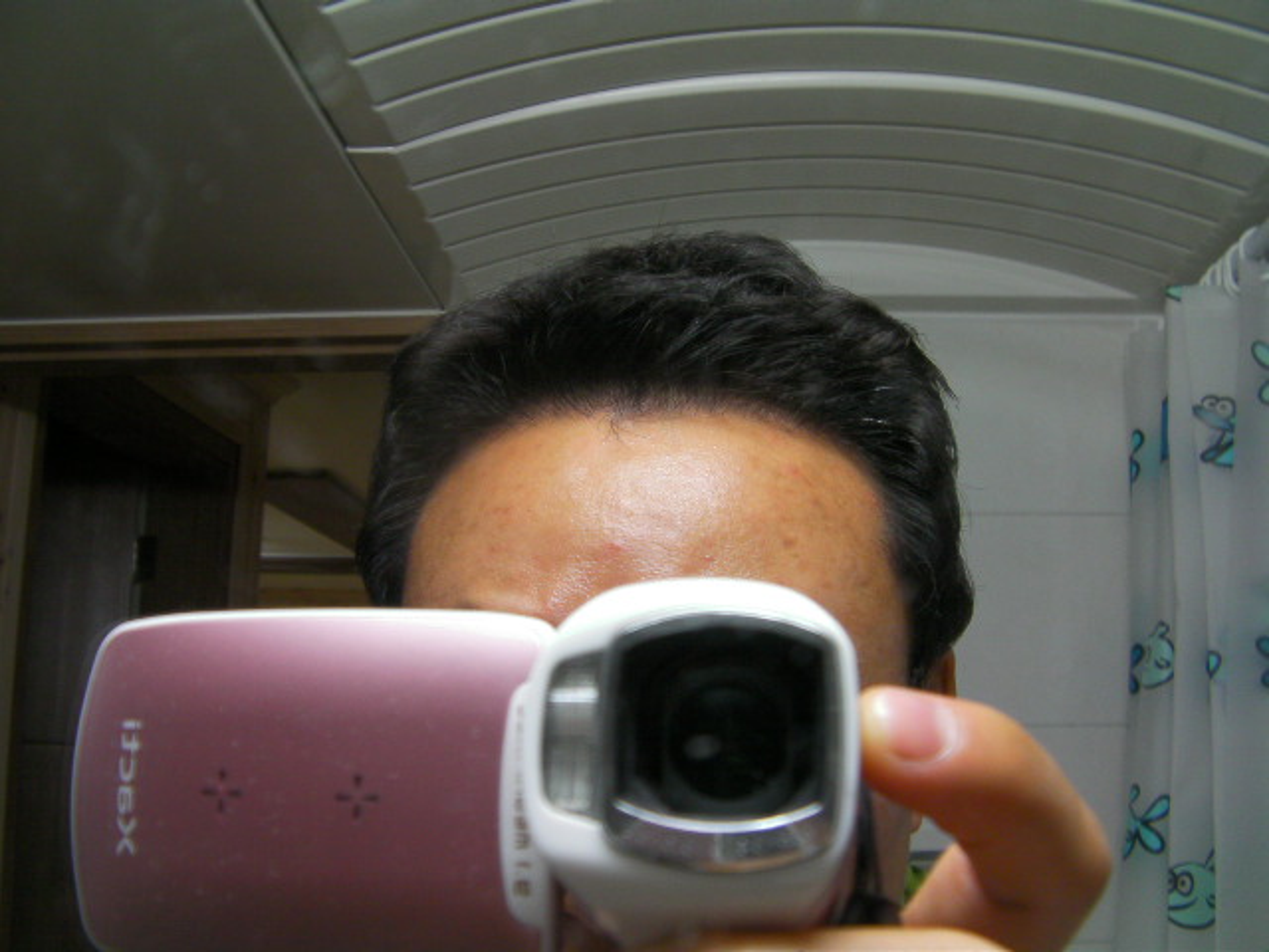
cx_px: 634
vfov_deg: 37.7
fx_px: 1393
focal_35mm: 38
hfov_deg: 49.0
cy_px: 476
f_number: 3.5
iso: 131
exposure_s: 1/30
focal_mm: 6.8
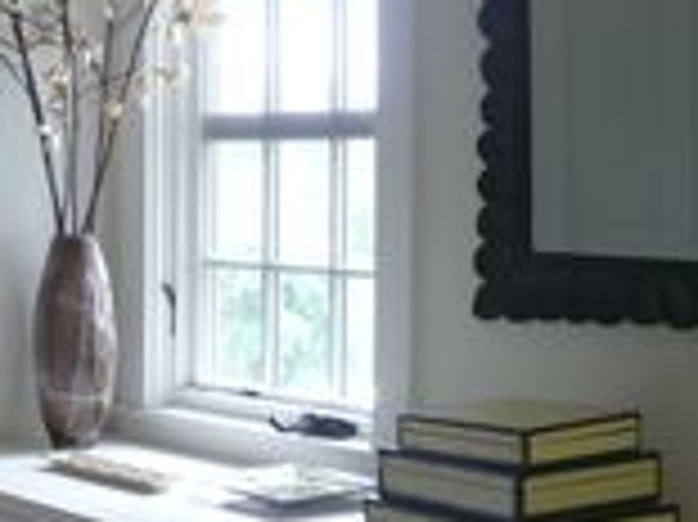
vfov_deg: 16.7
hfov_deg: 21.3
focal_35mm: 88
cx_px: -41
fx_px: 1773
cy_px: 216
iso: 200
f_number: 2.8
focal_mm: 6.1
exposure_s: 1/15
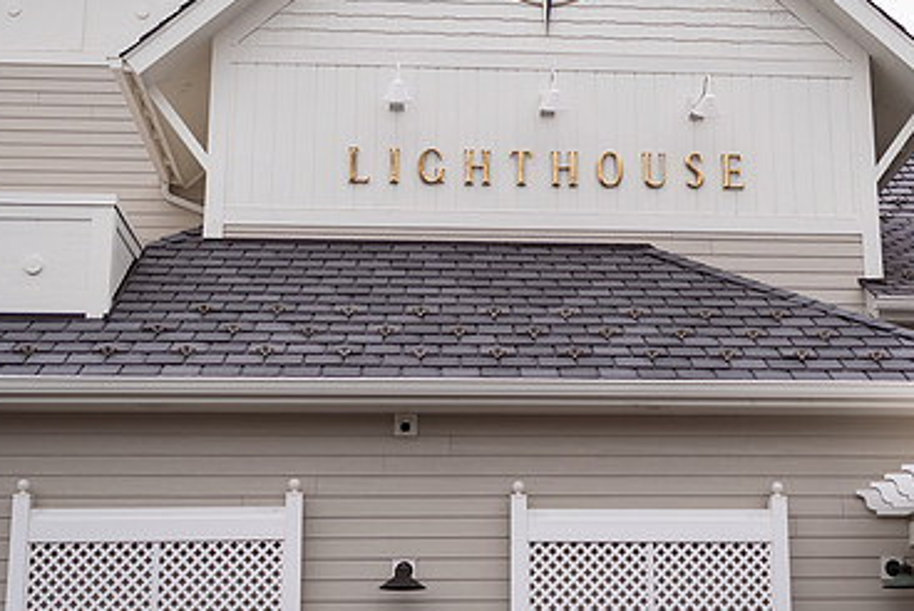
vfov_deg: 20.6
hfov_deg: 30.4
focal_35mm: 66
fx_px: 1677
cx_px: 564
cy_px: 303
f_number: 1.8
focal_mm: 35
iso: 125
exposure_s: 1/2500
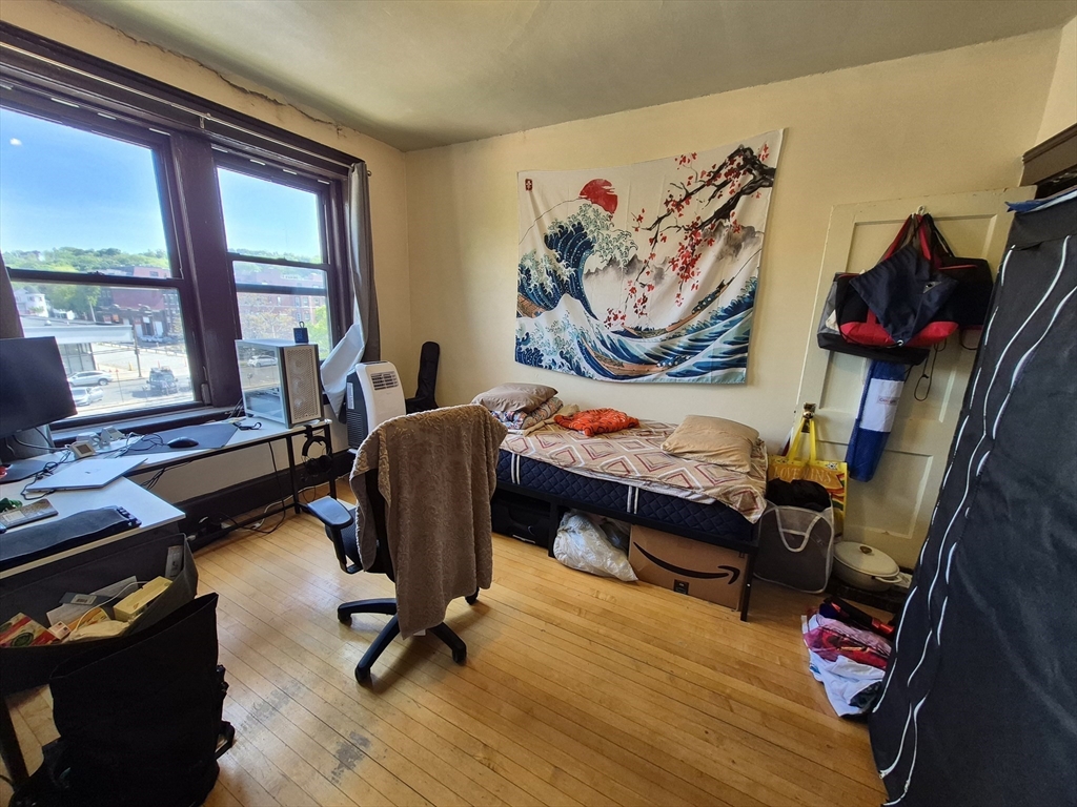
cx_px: 538
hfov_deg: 106.2
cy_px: 404
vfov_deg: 89.9
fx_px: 404
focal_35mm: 13
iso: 80
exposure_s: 1/60
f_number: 2.2
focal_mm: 1.74
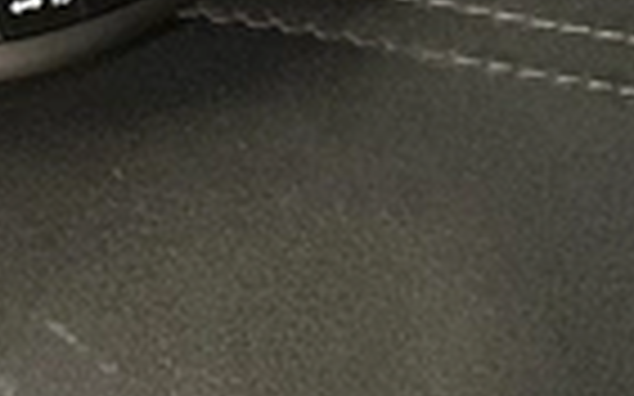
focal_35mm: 84
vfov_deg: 15.3
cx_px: -148
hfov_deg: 22.5
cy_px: 27
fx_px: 1451
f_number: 1.8
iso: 500
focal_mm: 3
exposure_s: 1/30
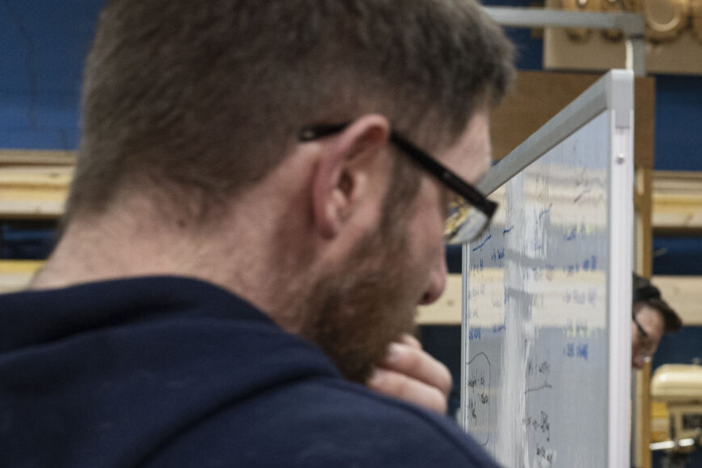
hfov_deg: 13.3
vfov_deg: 9.3
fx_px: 2867
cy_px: 364
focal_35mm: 147
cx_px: 1013
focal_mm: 50
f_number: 5.6
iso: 800
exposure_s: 1/125
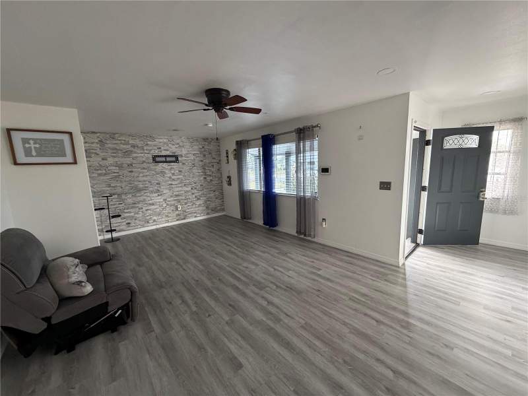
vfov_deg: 85.7
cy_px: 198
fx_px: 214
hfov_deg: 102.1
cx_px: 264
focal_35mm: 14
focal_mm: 2.22
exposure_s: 1/67
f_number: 2.2
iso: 320
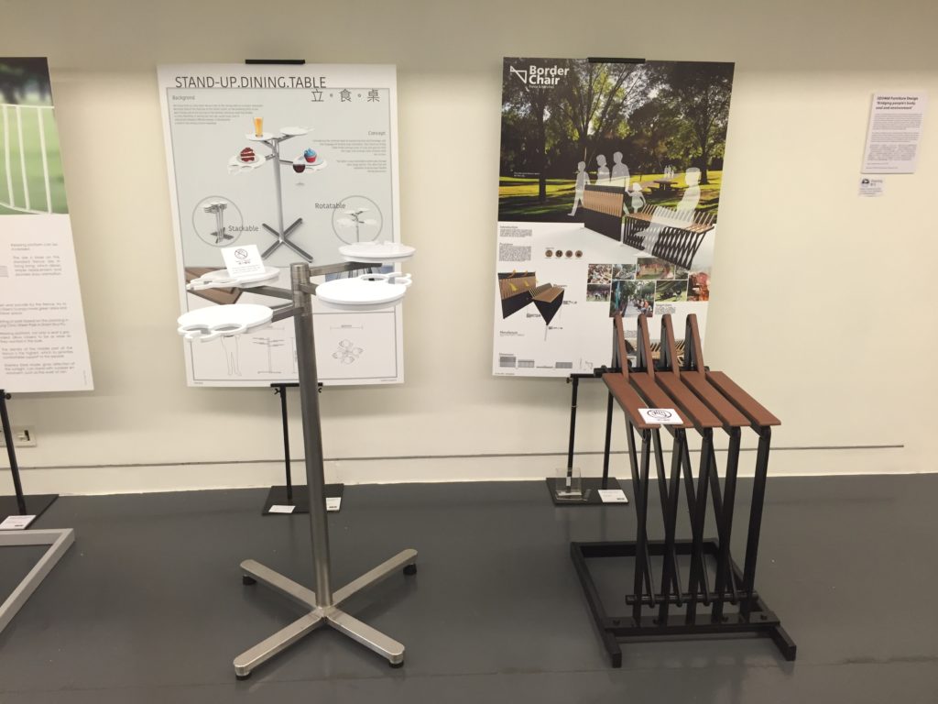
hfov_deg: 61.7
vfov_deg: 48.2
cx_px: 469
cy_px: 352
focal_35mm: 29
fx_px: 786
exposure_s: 1/33
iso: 100
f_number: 2.2
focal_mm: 4.15
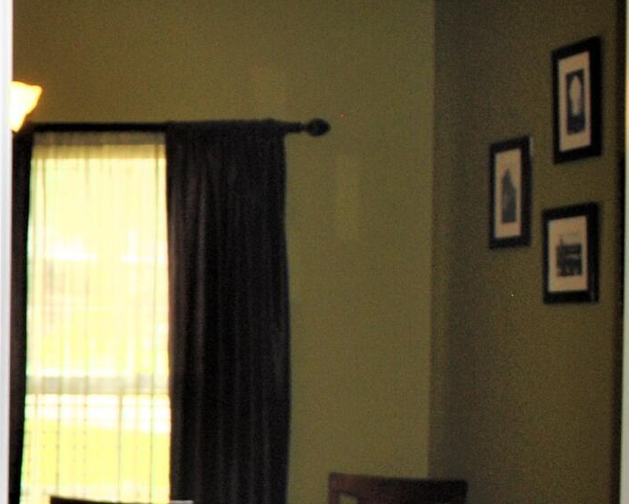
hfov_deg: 15.4
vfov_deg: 14.1
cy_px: 418
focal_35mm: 109
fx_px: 2030
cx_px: -461
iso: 200
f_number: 3.5
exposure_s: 1/60
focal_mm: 18
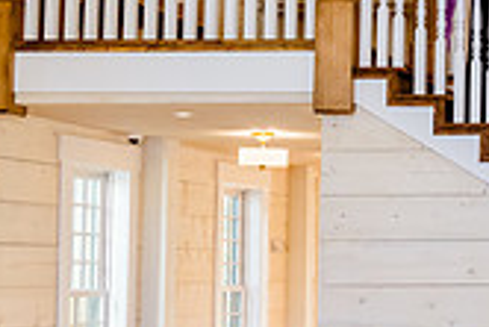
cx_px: 837
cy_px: 140
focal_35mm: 113
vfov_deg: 12.1
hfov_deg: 15.8
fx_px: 1536
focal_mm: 32
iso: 2500
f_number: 6.3
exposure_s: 1/200
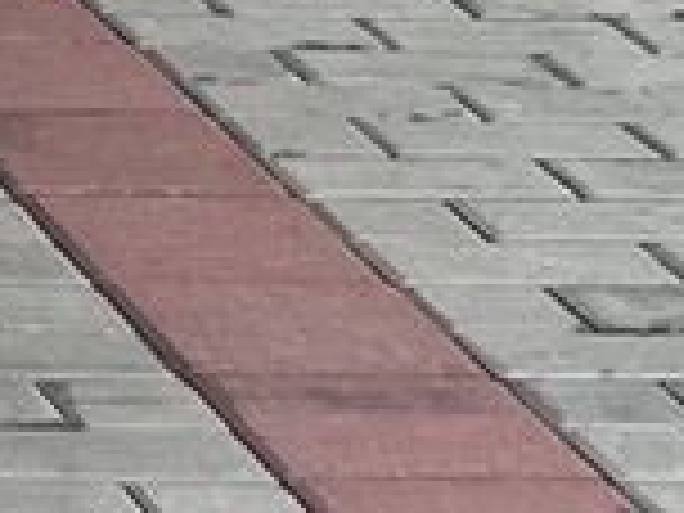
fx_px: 3458
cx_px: -1602
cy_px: -1071
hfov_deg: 8.6
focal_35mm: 175
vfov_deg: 7.4
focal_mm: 5.7
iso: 64
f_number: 1.5
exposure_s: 1/121
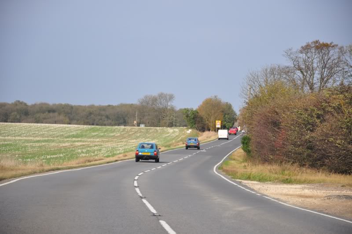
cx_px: 176
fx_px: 1538
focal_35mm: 158
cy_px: 117
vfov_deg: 8.7
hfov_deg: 13.1
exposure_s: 1/500
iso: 200
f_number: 5.6
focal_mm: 105
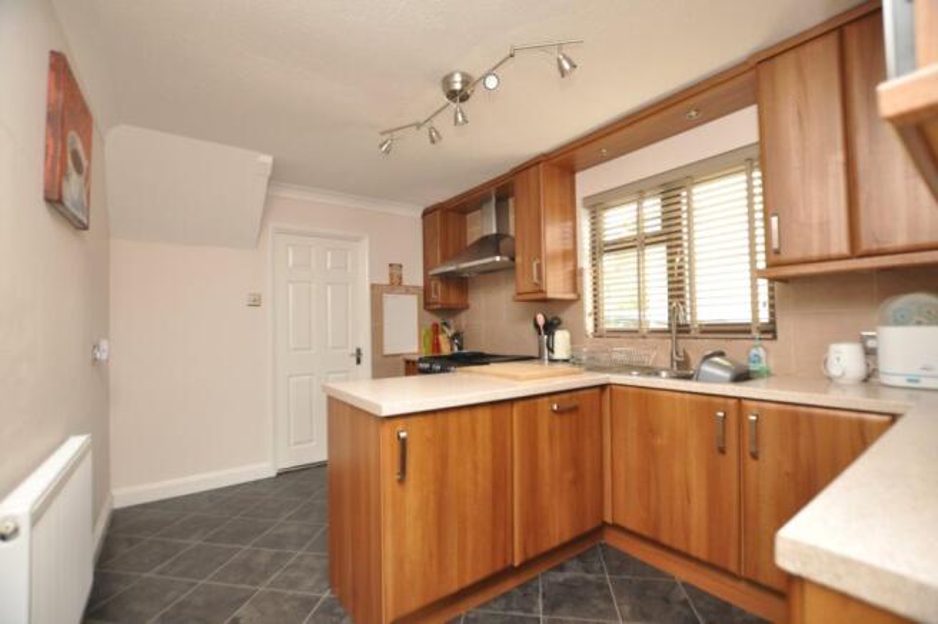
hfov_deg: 100.4
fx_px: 390
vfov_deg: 77.2
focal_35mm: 15
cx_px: 469
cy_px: 312
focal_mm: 10
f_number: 4
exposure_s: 1/60
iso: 800
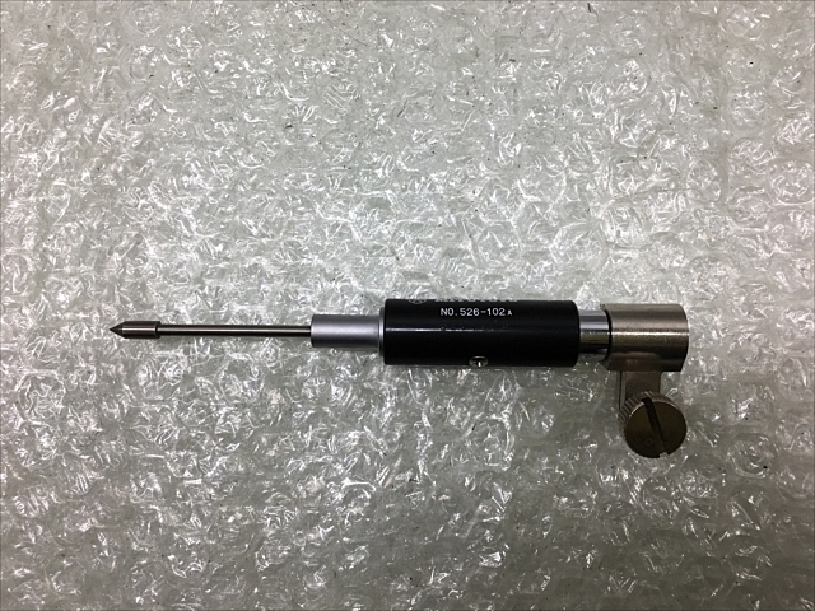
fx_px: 683
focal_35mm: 29
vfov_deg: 48.2
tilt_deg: -83.7
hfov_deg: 61.7
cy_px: 306
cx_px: 408
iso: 25
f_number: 2.2
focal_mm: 4.15
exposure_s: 1/120
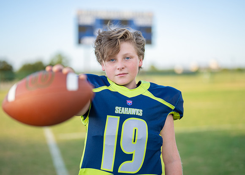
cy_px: 83
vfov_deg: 24.9
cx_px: 124
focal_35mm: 57
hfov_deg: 34.3
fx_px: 397
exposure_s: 1/2500
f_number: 1.2
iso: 100
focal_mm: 50
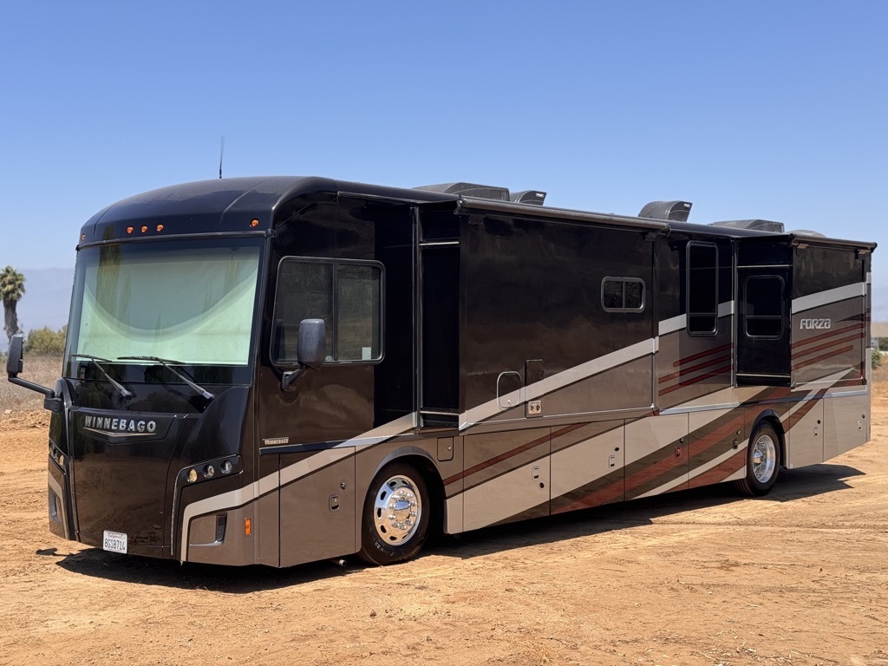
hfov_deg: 39.7
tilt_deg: -1.2
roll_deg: -0.5
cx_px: 444
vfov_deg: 30.3
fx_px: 1231
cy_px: 333
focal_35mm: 48
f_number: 1.78
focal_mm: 6.76
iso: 64
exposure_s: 1/3425
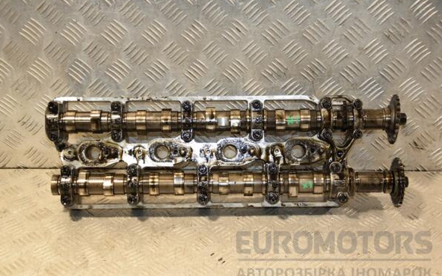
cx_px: 222
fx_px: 711
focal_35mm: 59
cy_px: 143
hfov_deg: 34.6
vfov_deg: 22.0
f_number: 5
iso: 800
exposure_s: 1/200
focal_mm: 38
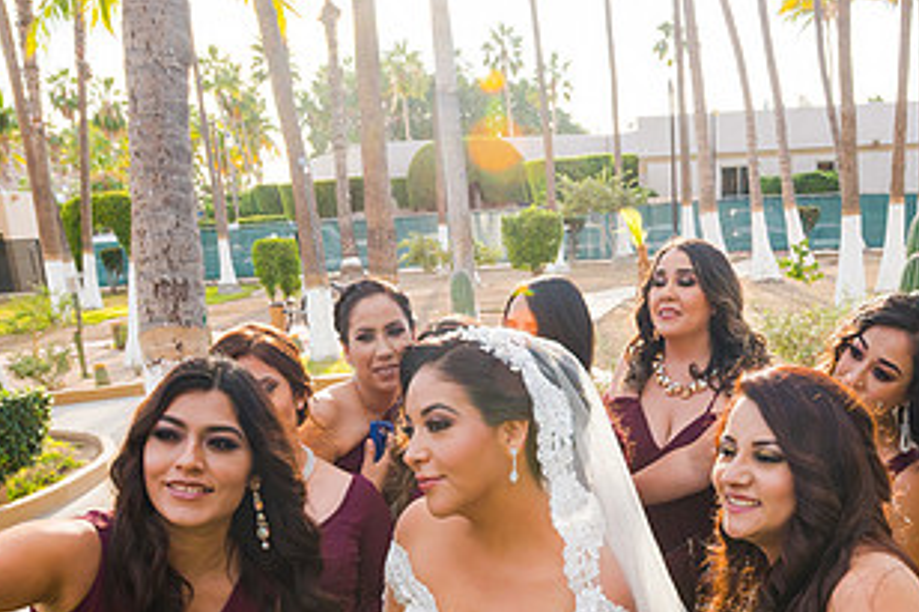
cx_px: 534
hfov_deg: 48.3
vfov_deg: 31.5
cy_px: 575
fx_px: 1021
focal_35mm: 40
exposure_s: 1/200
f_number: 5
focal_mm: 17
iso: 320
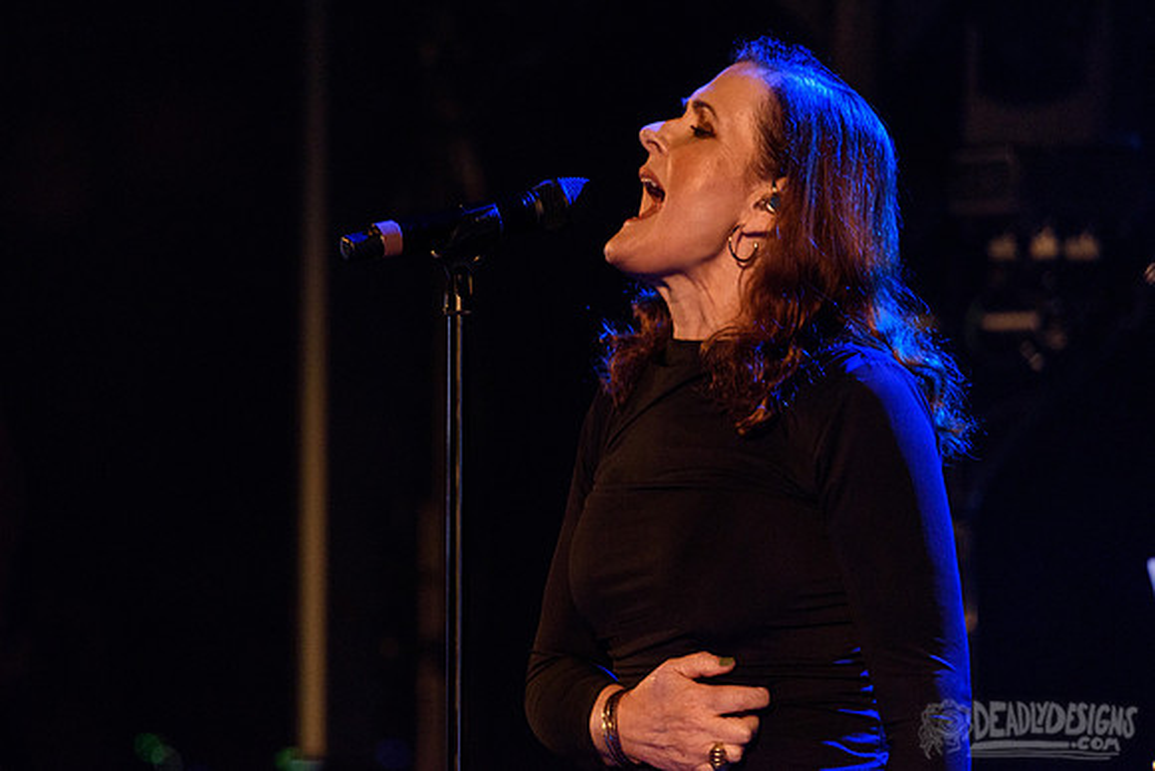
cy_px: 369
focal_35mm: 599
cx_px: 529
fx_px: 19211
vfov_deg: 2.3
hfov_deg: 3.4
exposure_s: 1/160
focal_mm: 550
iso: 4000
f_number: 6.3
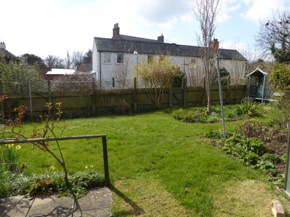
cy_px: 108
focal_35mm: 25
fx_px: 209
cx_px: 145
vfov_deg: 54.9
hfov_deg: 69.4
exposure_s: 1/800
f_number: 3.3
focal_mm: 4.3
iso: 100
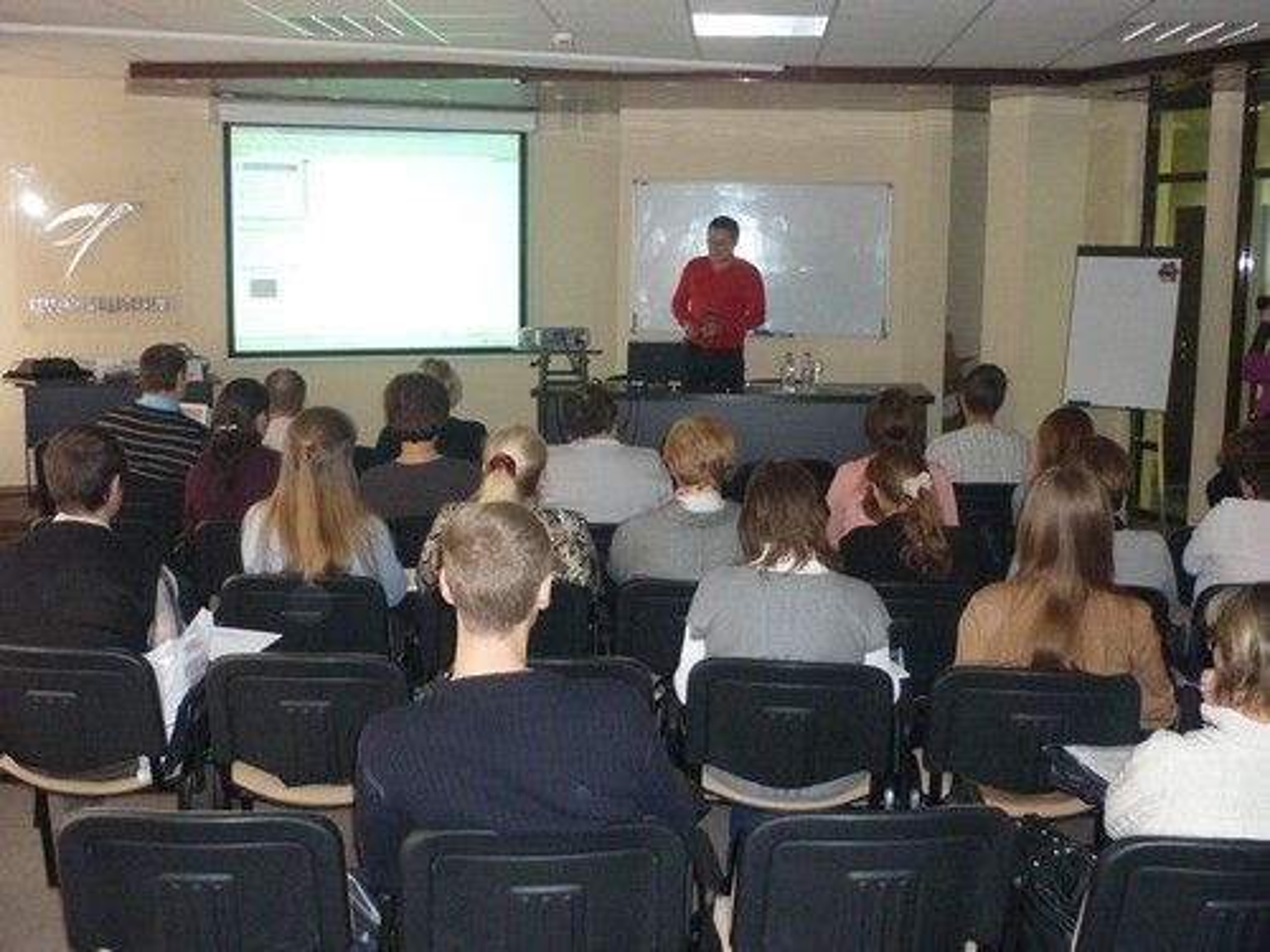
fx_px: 1541
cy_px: 476
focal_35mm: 42
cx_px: 635
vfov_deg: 34.3
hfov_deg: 44.8
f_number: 2.8
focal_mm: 5.5
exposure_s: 1/30
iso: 500
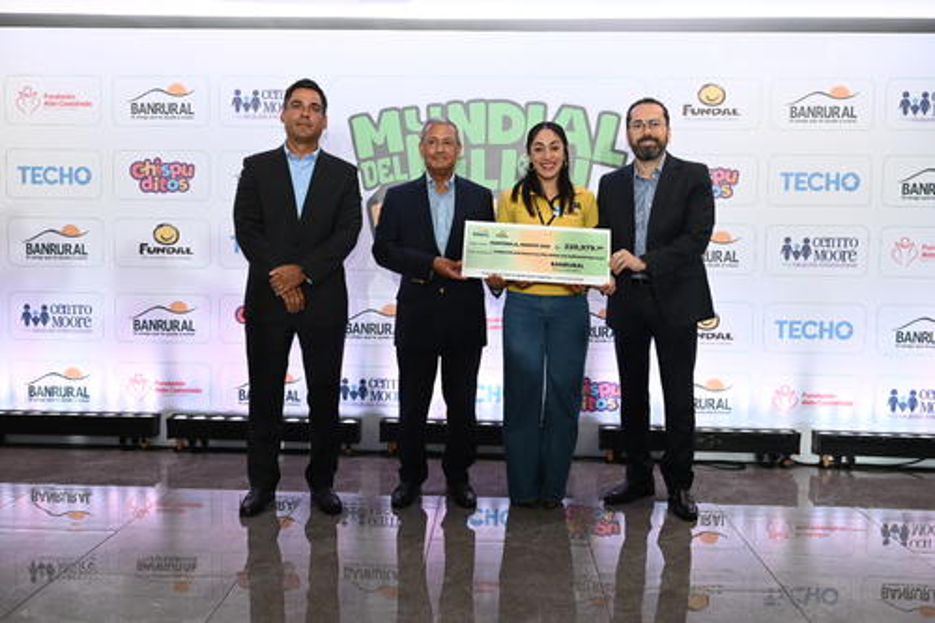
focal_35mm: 32
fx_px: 831
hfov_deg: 58.7
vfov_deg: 41.1
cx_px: 468
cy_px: 312
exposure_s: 1/100
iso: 500
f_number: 5.6
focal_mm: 32
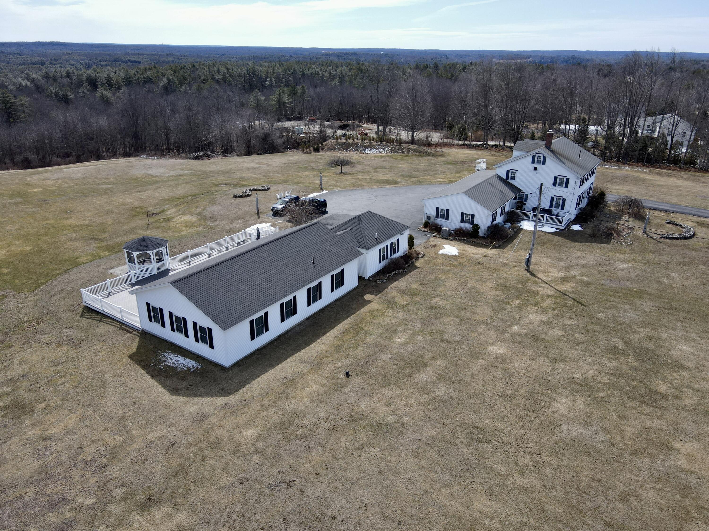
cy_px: 266
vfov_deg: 56.8
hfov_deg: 71.6
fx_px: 492
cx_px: 354
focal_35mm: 24
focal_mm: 4.5
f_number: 2.8
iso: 100
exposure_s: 1/500
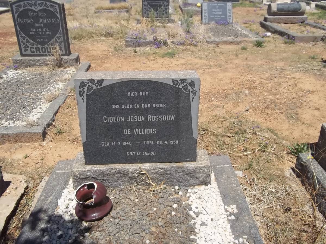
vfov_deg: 44.2
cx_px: 163
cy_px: 122
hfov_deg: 56.8
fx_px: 301
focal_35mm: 32
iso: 80
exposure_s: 1/500
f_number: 5.5
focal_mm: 5.7
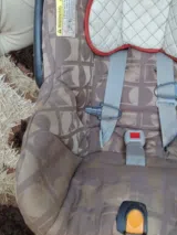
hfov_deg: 31.7
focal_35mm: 45
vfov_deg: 42.0
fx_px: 306
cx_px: 128
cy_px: 106
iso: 3056
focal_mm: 5.25
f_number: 1.75
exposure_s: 1/100
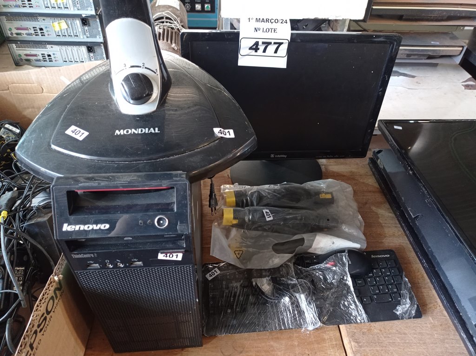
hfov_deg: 63.5
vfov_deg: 49.7
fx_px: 385
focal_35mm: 28
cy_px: 178
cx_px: 238
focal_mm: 4.7
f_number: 1.79
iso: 463
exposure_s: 1/24
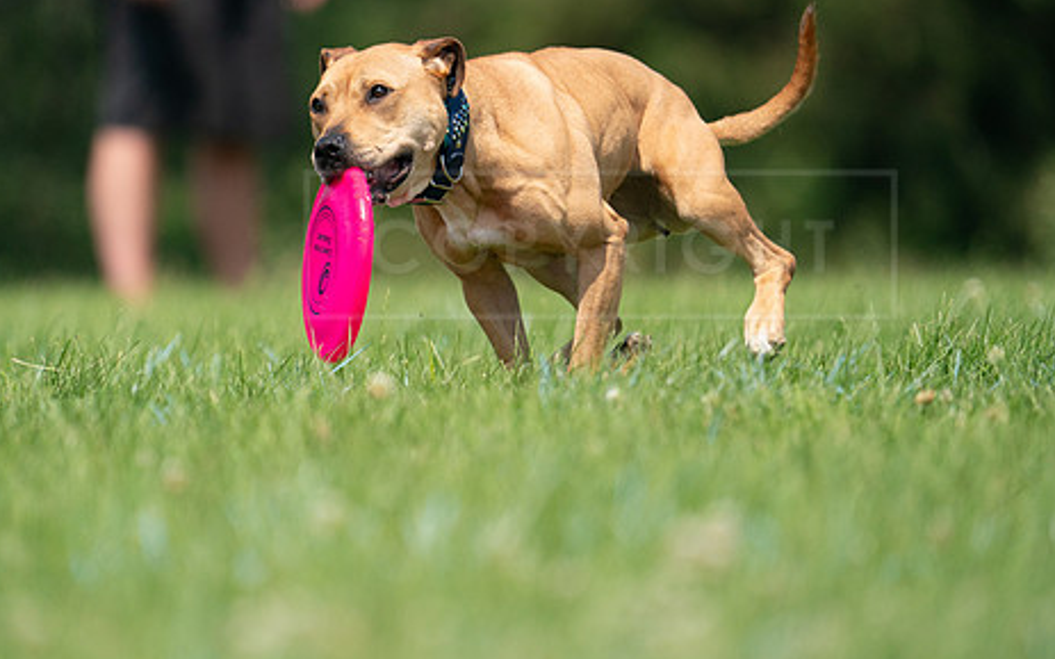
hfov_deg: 2.7
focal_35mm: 766
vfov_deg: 1.7
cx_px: 522
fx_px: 22016
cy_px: 284
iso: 1000
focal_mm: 600
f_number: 6.3
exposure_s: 1/4000
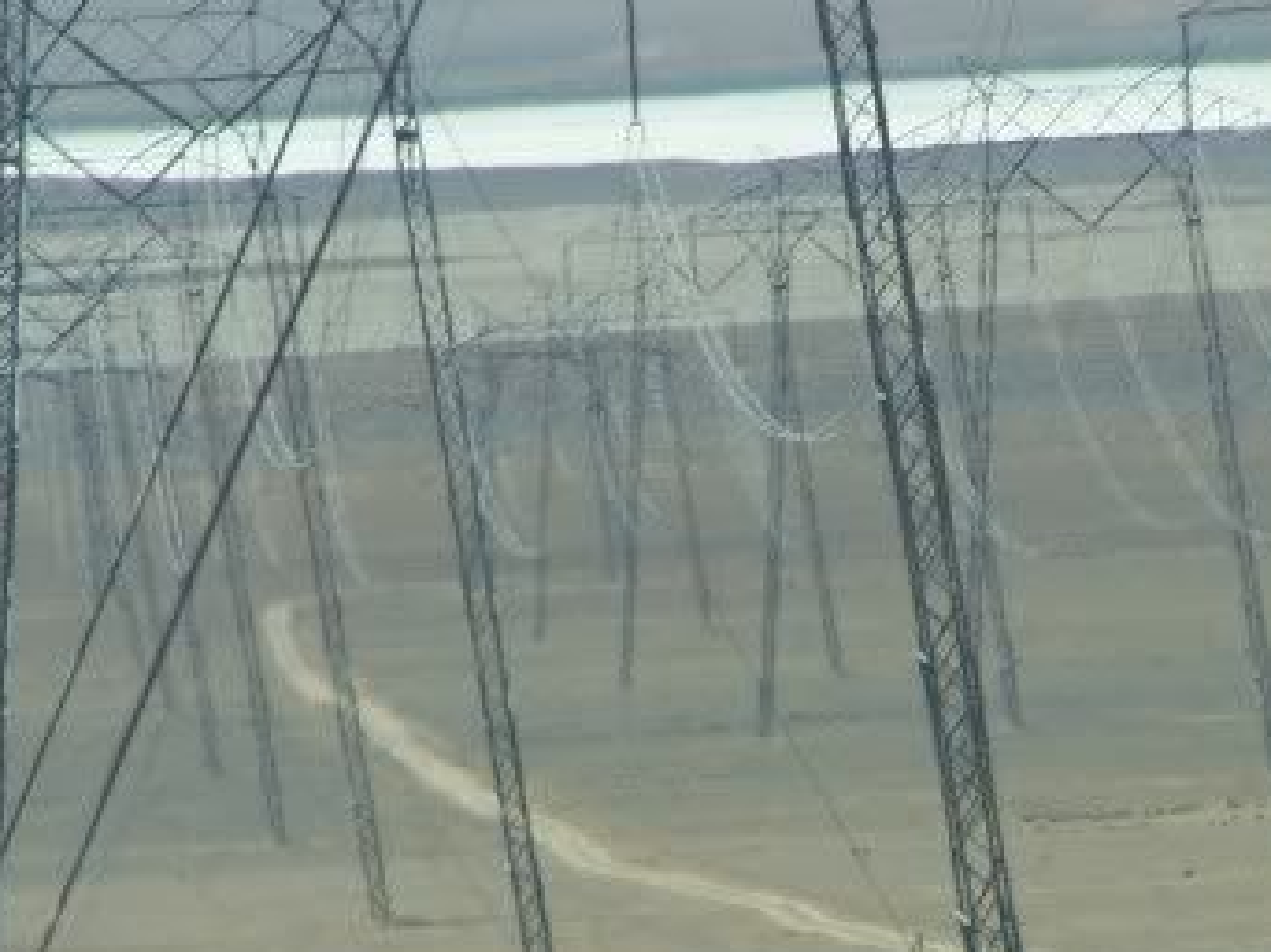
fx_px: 28850
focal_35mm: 786
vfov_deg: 1.9
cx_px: 730
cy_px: 752
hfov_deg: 2.5
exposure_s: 1/500
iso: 80
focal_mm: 55.9
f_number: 5
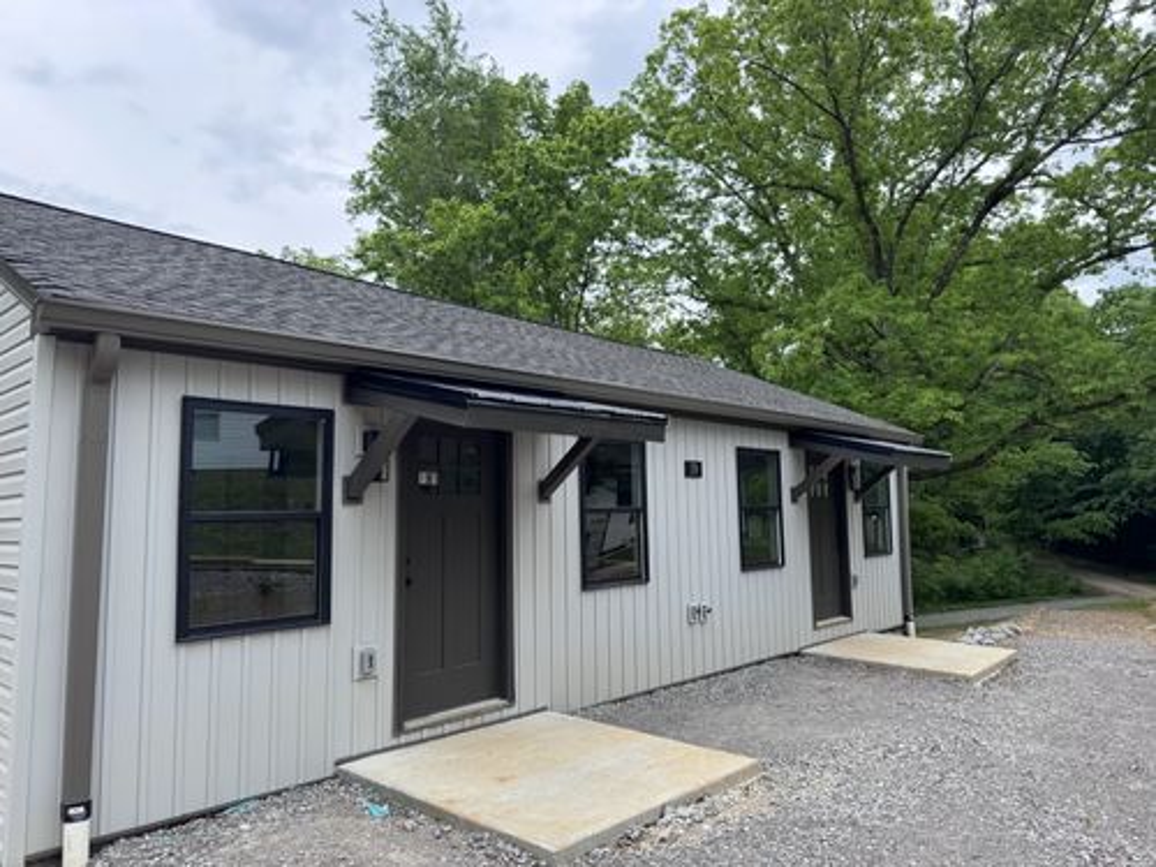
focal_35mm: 24
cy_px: 434
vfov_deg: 56.8
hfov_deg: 71.6
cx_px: 578
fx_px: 801
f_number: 1.78
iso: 80
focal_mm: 6.76
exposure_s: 1/1767
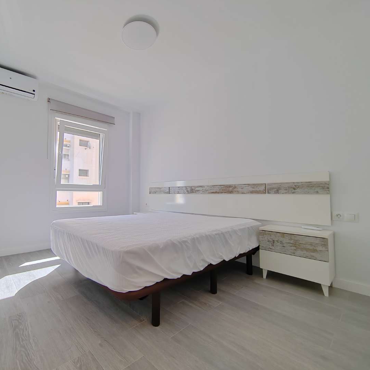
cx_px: 136
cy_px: 187
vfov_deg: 87.4
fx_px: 193
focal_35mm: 16
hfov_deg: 85.5
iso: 200
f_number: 2.2
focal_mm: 2.16
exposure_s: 1/100
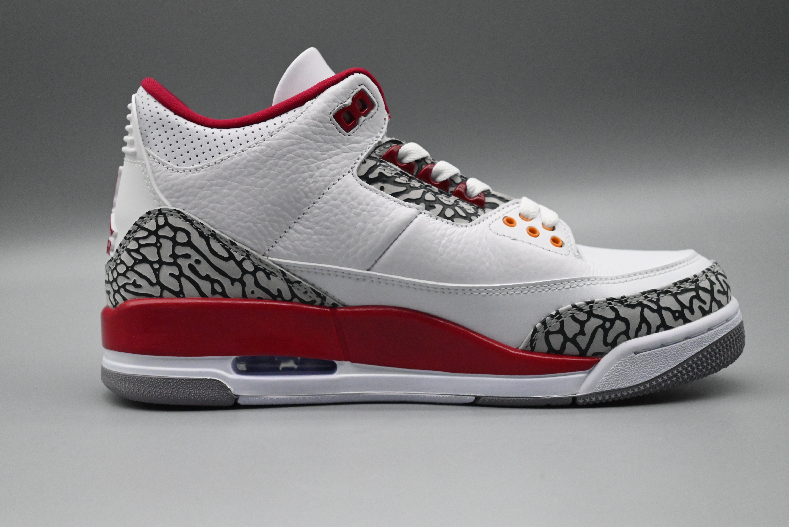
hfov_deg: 45.4
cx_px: 394
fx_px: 943
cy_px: 264
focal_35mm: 43
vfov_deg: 31.2
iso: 8000
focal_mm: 43
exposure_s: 1/5000
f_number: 5.6
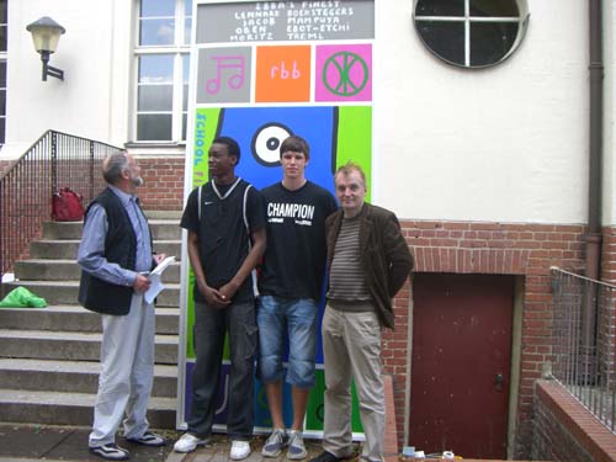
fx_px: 676
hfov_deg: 49.0
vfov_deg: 37.7
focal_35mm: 38
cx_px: 308
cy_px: 231
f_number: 2.7
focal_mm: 6.2
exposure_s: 1/160
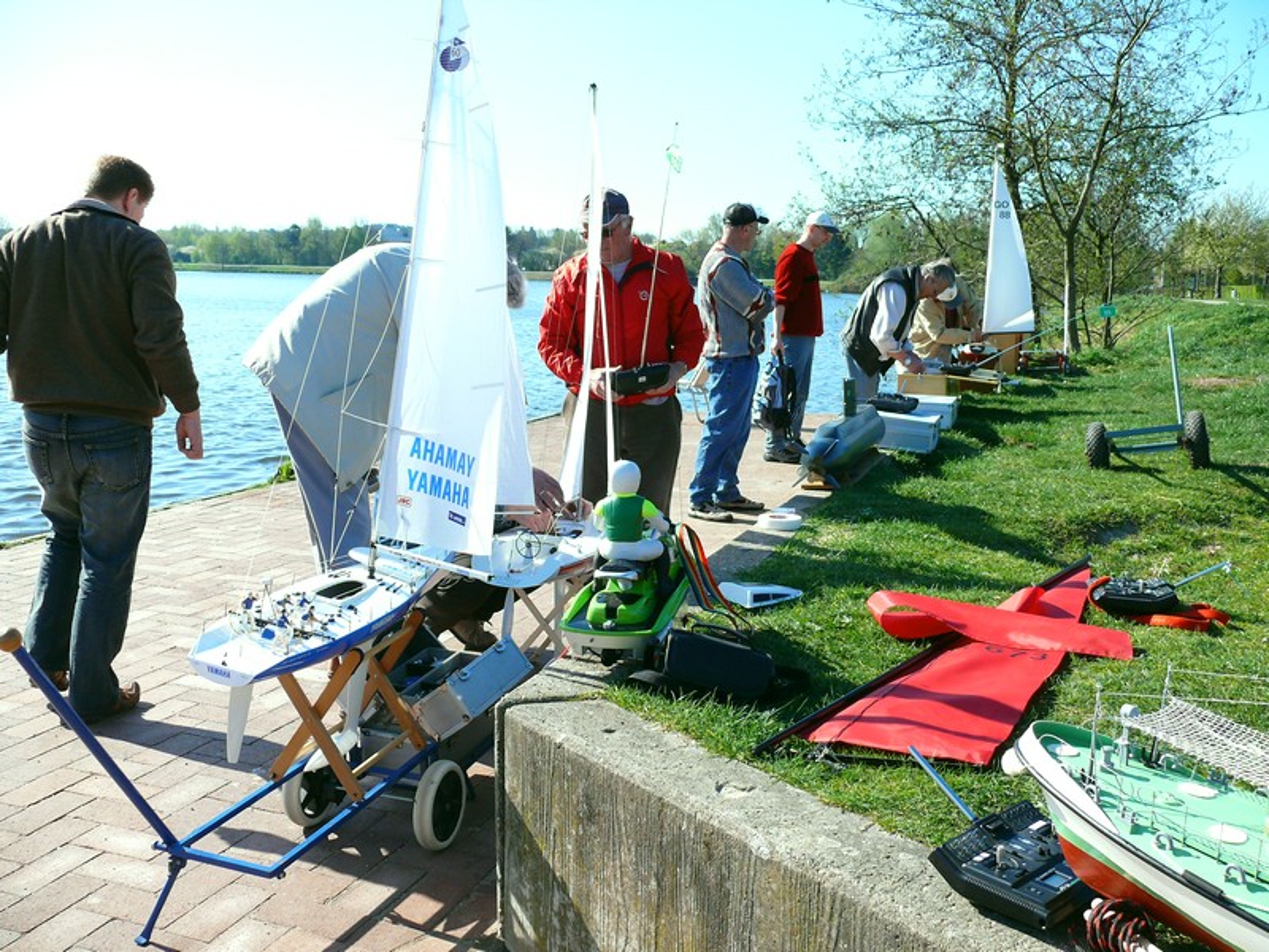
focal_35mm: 35
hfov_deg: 52.6
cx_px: 634
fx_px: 1283
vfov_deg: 40.7
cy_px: 476
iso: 100
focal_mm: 7.4
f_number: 2.8
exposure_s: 1/1000
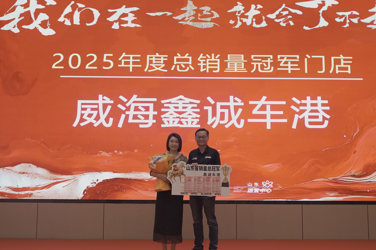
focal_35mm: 36
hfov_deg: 53.1
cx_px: 188
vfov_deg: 36.9
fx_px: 376
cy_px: 125
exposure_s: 1/100
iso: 1000
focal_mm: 24
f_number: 2.8
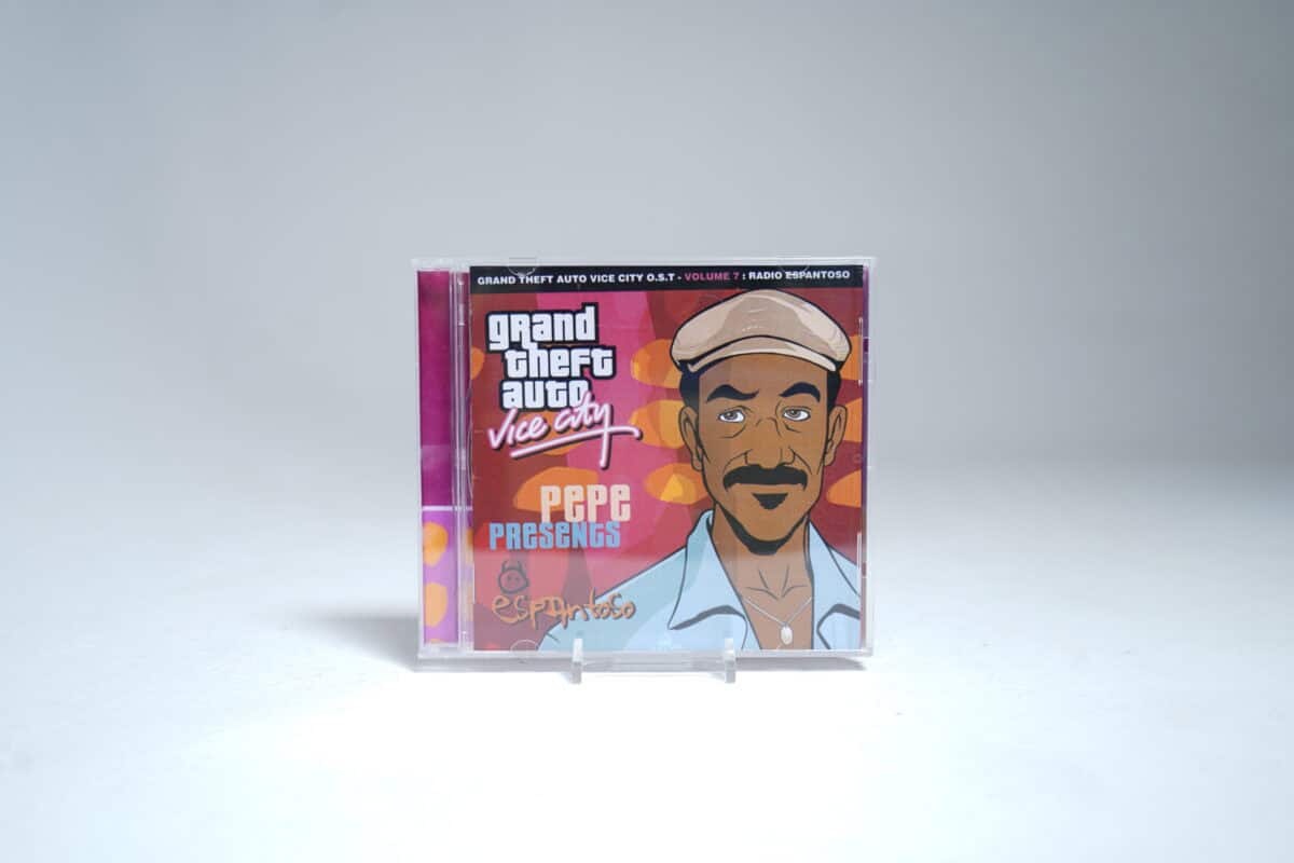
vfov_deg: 38.9
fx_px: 1222
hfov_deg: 55.8
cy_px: 432
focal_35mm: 34
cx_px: 647
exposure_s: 1/4
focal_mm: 34
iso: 64
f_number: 4
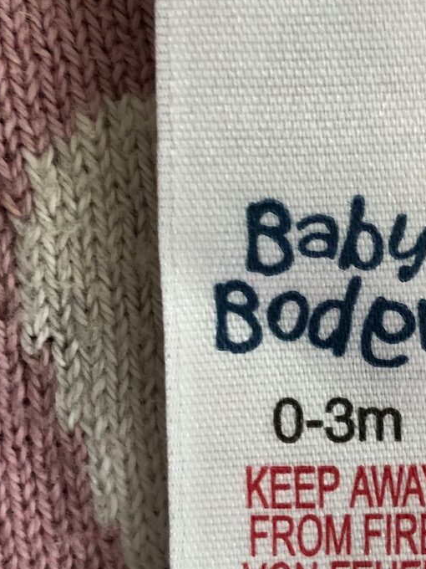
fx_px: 1362
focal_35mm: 83
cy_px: 272
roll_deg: +0.5
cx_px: 422
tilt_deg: -7.9
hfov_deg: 17.4
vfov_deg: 23.6
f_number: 1.8
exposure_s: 1/20
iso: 40
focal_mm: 3.99
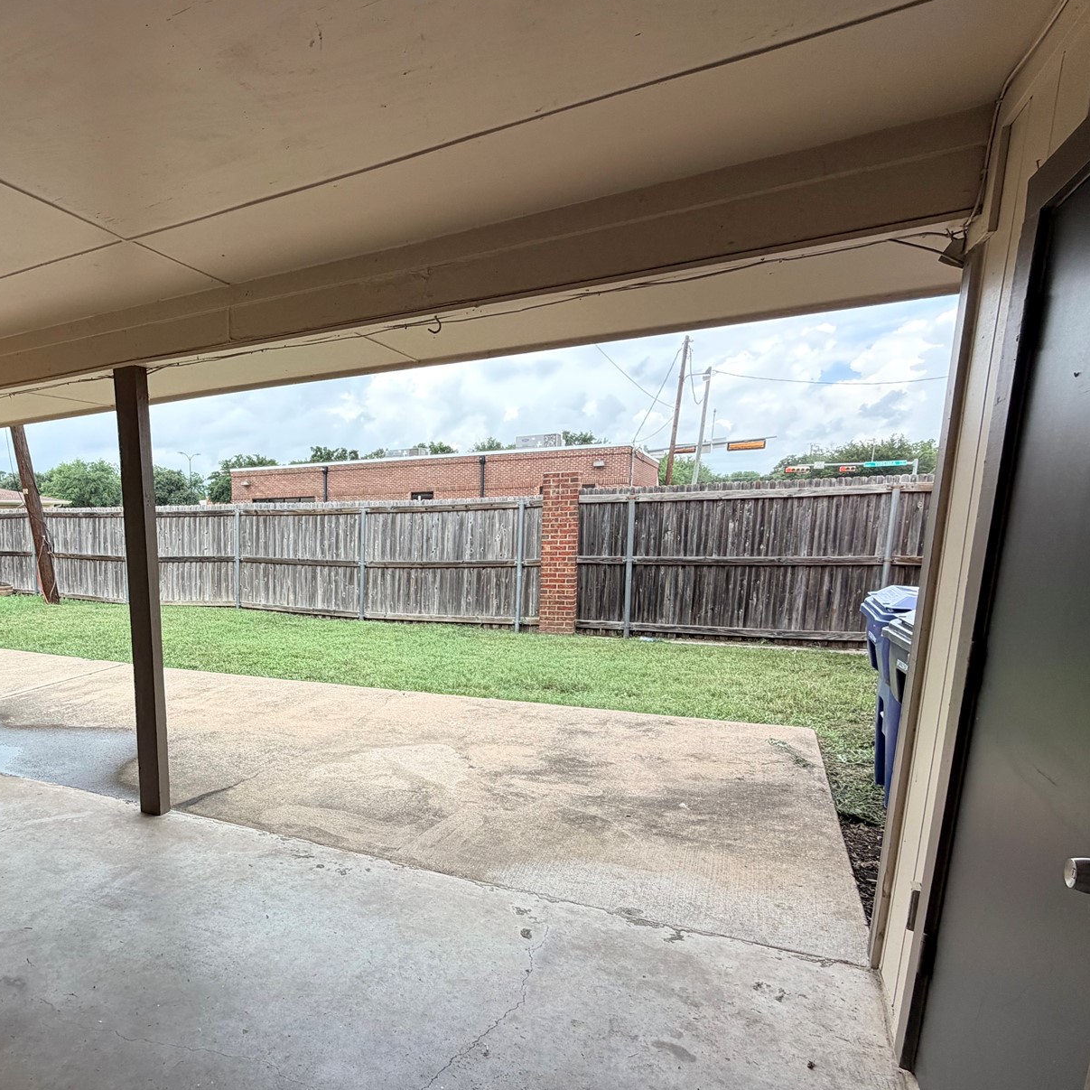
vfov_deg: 71.3
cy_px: 658
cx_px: 283
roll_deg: +1.7
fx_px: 748
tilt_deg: -11.0
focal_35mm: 21
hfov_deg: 67.9
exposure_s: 1/564
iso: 40
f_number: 2.2
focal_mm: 2.22
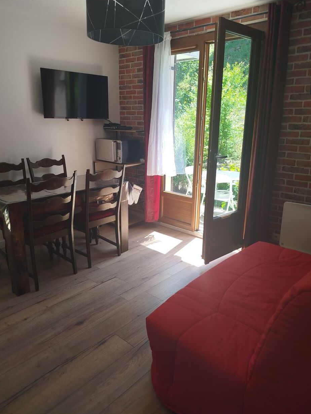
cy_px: 198
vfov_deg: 67.3
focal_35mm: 26
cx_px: 155
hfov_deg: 53.1
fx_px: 311
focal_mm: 5.31
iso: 64
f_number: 1.7
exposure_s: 1/100
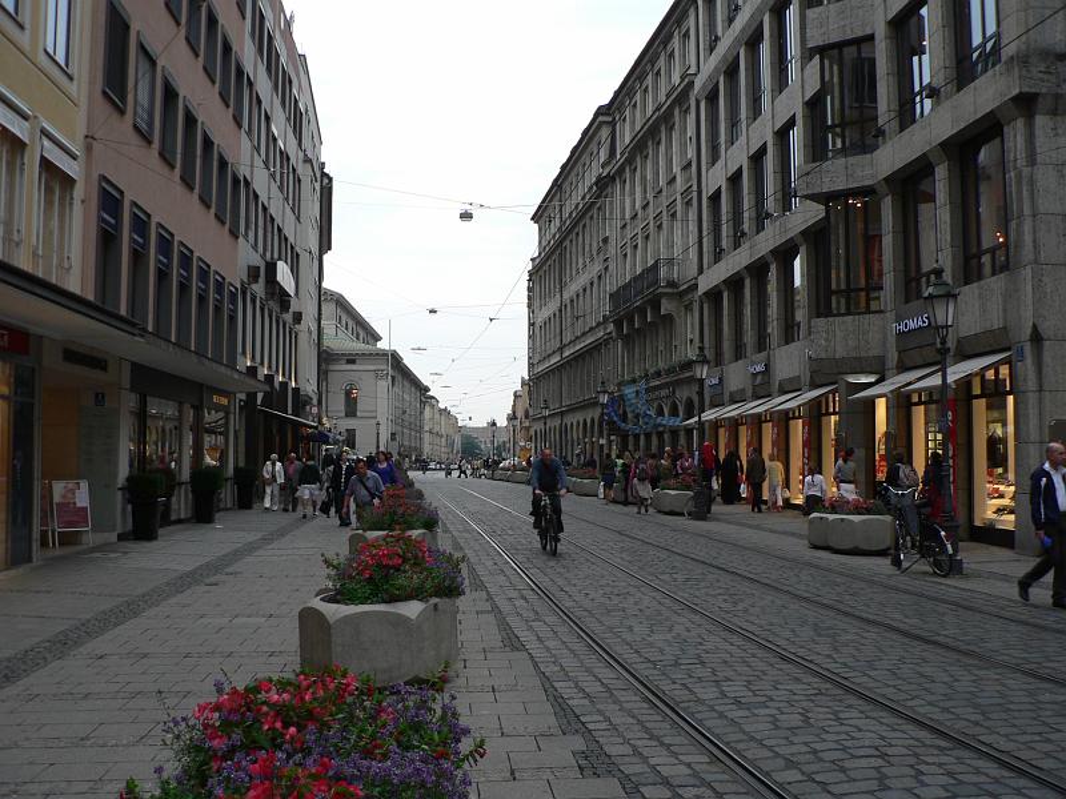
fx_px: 1109
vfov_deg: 39.7
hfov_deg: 51.4
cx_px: 533
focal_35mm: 36
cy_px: 400
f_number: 2.8
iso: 80
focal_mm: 6
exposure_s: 1/80
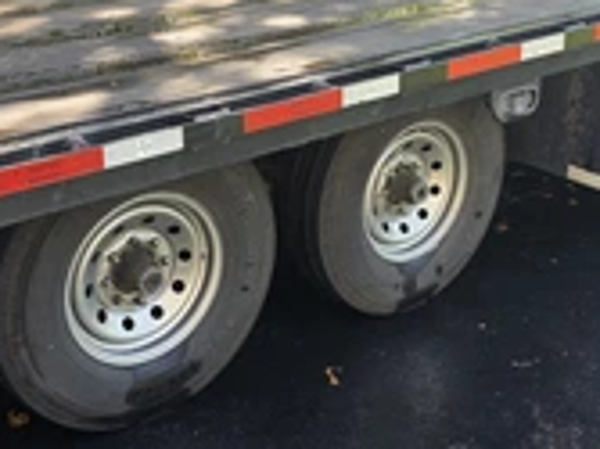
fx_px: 953
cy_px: 154
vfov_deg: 26.4
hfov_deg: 34.9
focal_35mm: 55
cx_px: 277
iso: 64
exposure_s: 1/359
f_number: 1.7
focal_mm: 6.3
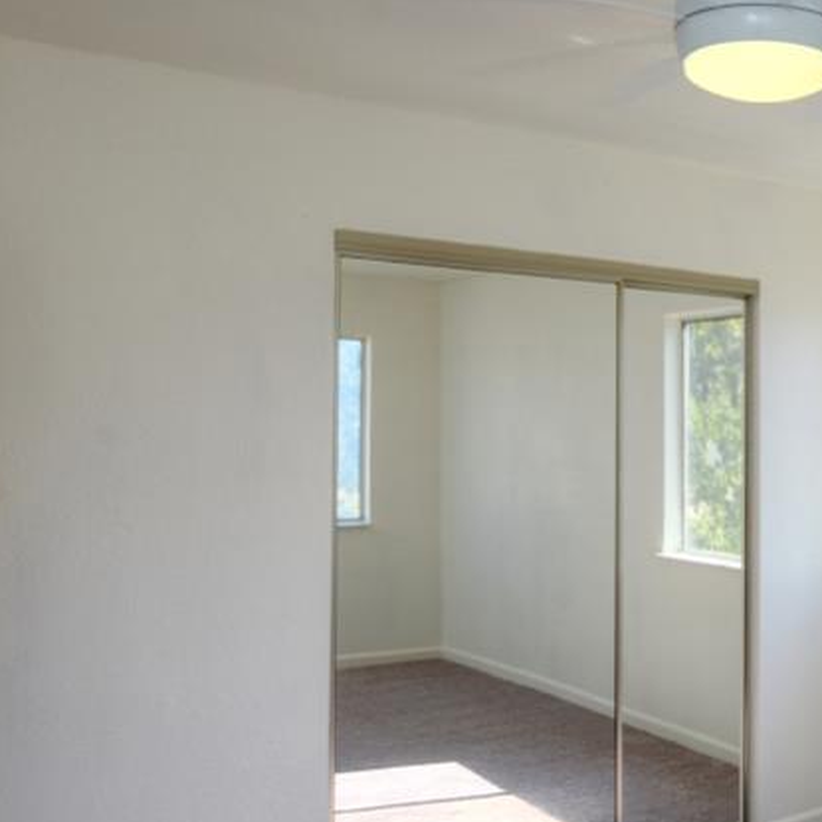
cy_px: 448
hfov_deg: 34.1
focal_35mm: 43
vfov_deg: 39.1
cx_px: 895
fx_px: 1155
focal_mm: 14
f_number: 10
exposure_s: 1/60
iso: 400
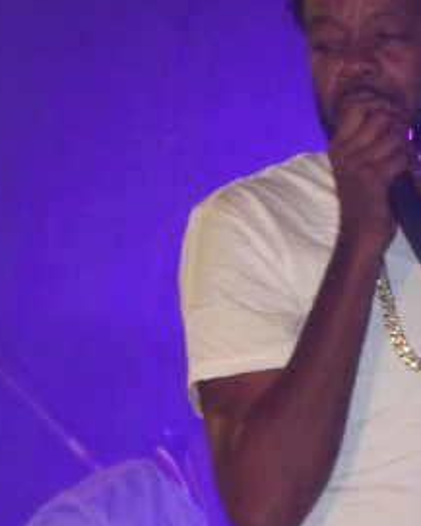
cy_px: 464
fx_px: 6507
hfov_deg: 3.7
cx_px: -21
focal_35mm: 418
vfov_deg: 4.6
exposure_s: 1/60
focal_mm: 20.9
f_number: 2.8
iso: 400
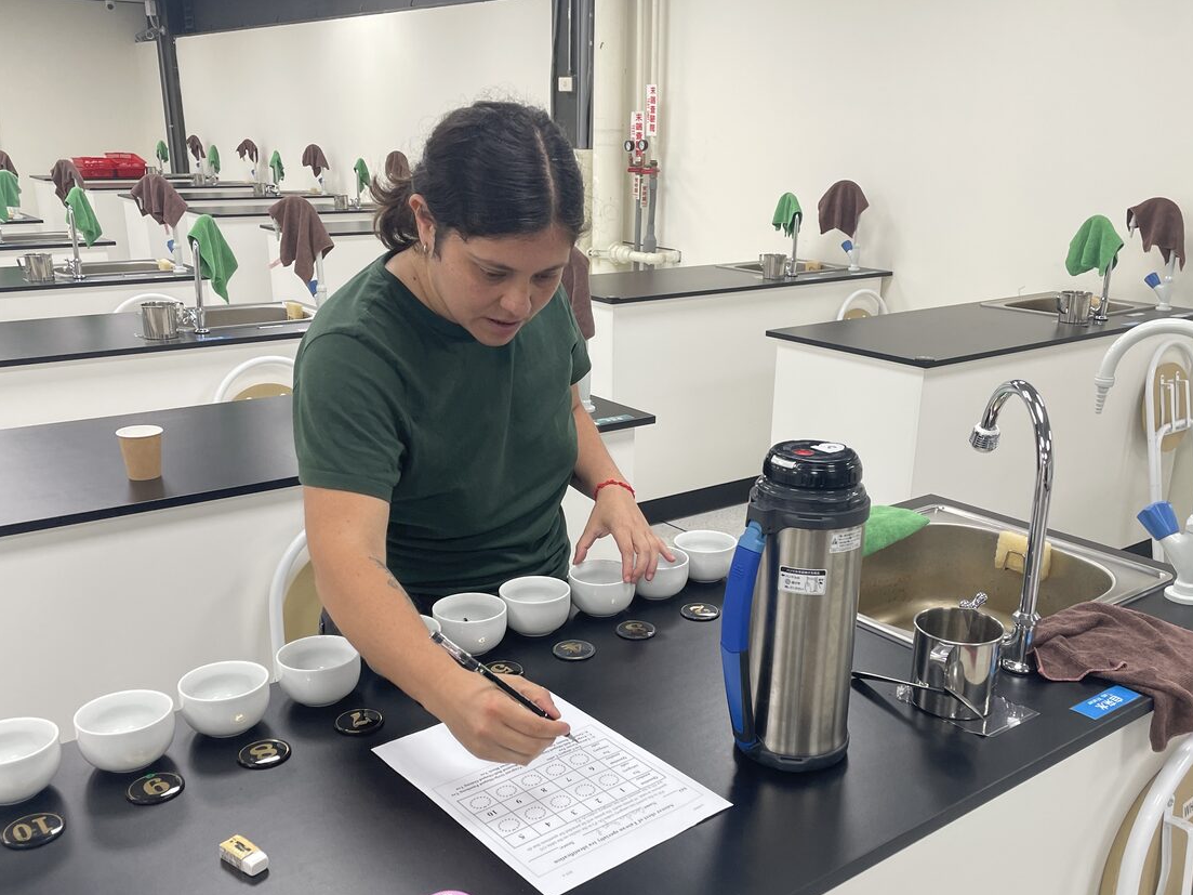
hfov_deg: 55.3
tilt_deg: -19.3
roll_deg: -0.6
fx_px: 1137
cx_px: 614
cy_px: 531
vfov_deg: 42.8
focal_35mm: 33
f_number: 1.6
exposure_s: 1/120
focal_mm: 4.2
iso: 64
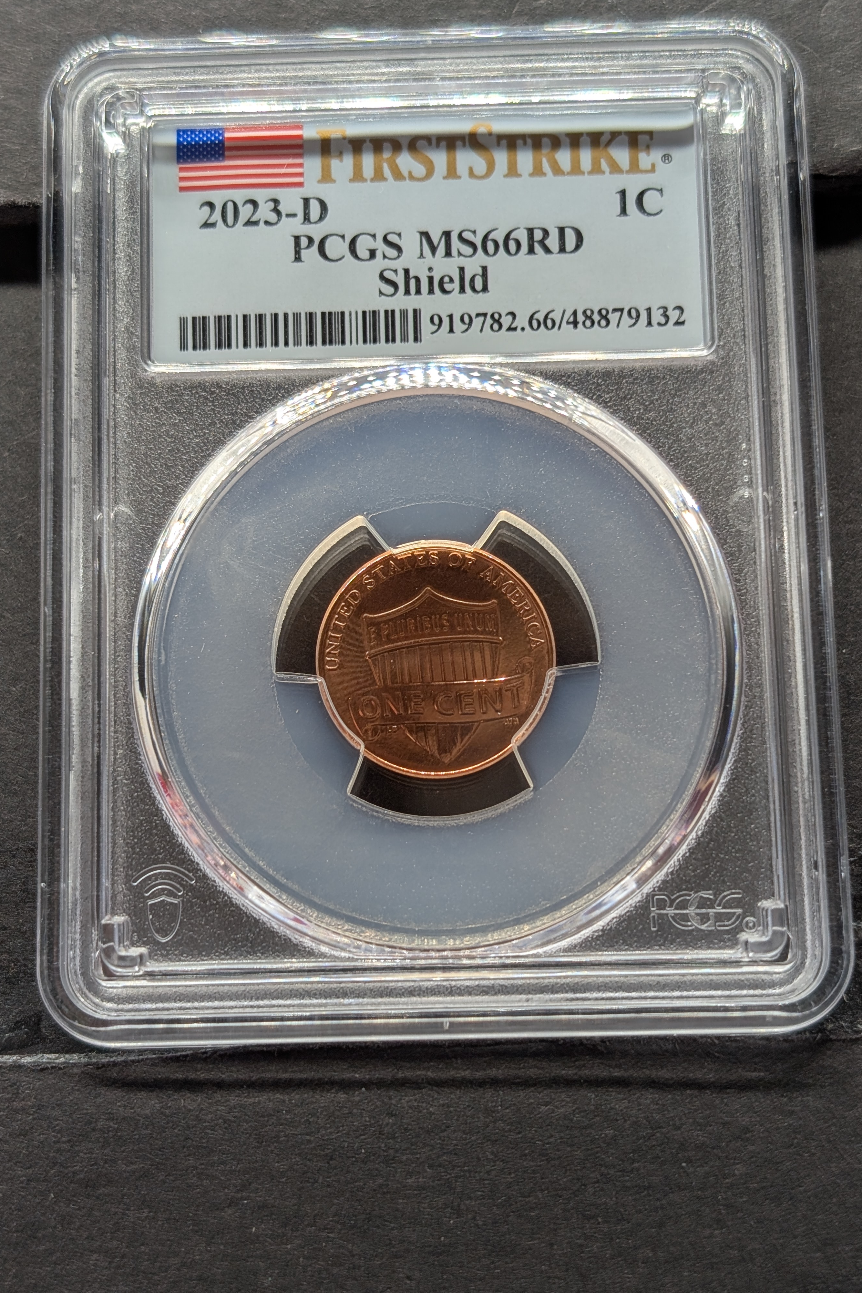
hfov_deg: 26.0
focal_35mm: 52
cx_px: 426
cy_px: 642
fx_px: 1867
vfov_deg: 38.2
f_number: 1.68
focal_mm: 6.9
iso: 20
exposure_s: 1/37
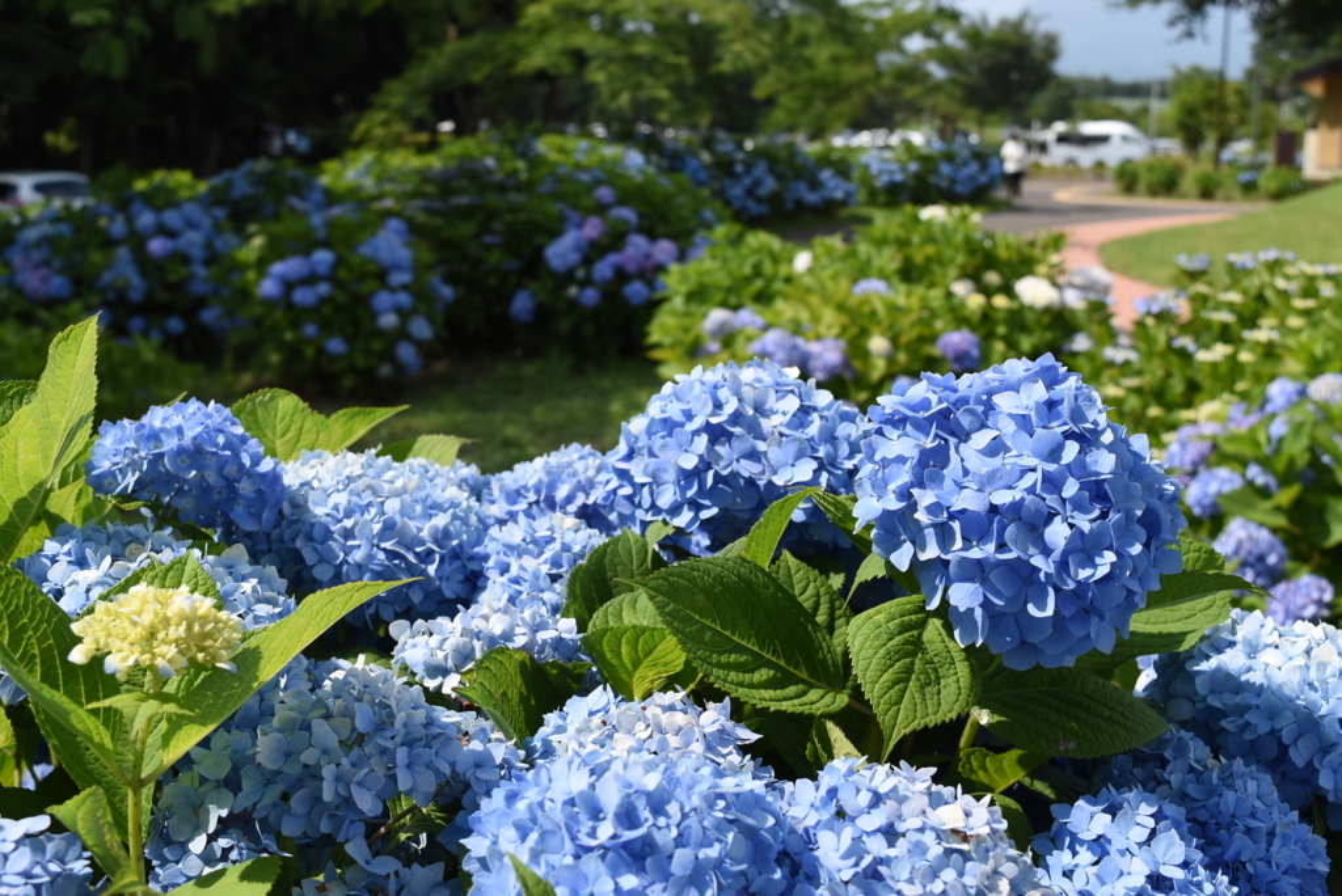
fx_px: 1678
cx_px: 671
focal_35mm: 45
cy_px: 448
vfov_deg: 29.9
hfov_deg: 43.6
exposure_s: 1/1250
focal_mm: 30
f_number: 8
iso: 500
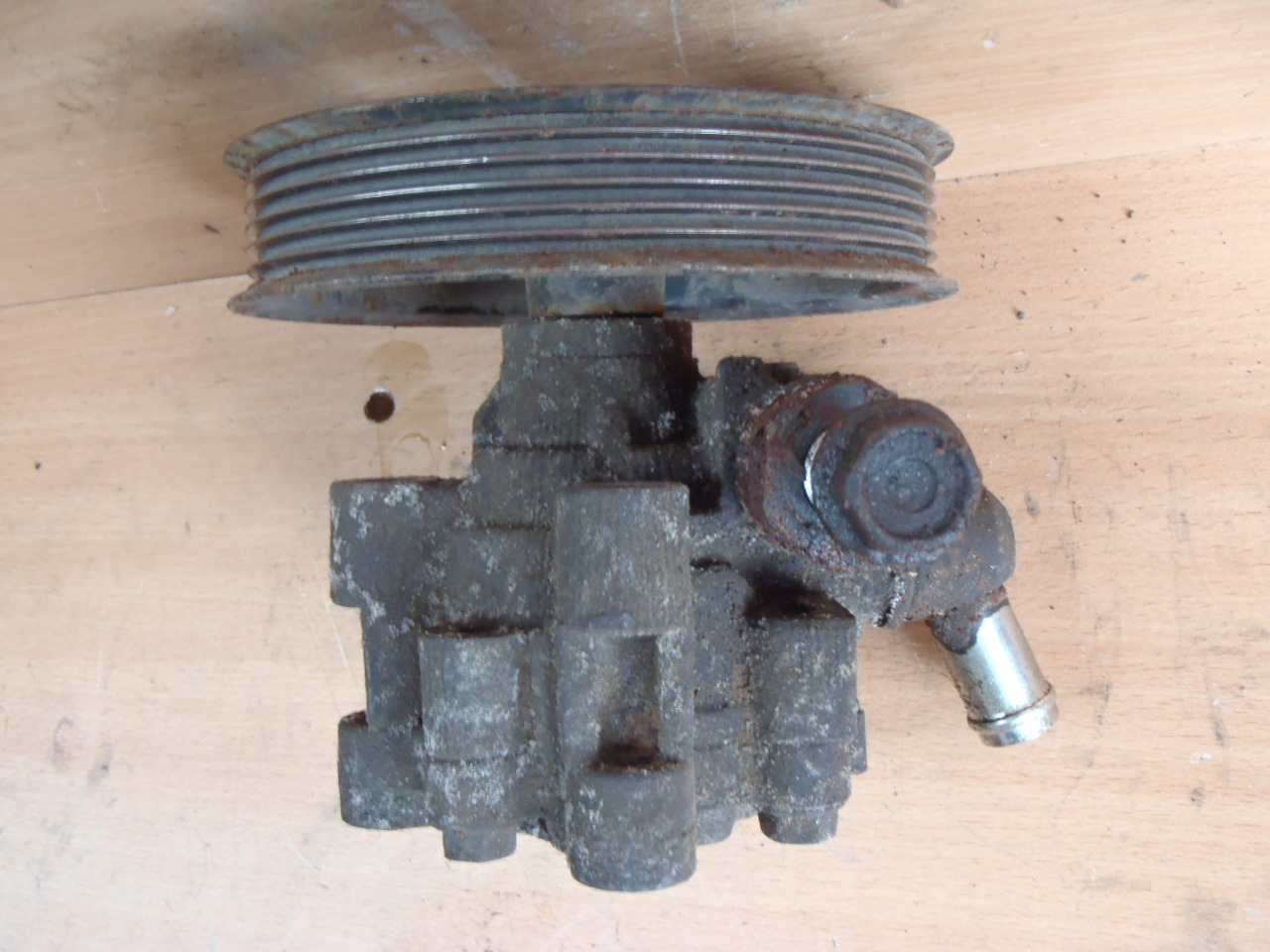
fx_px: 1394
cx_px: 635
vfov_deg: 37.7
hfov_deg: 49.0
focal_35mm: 38
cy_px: 476
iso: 200
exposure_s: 1/5
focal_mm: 6.83
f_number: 4.6
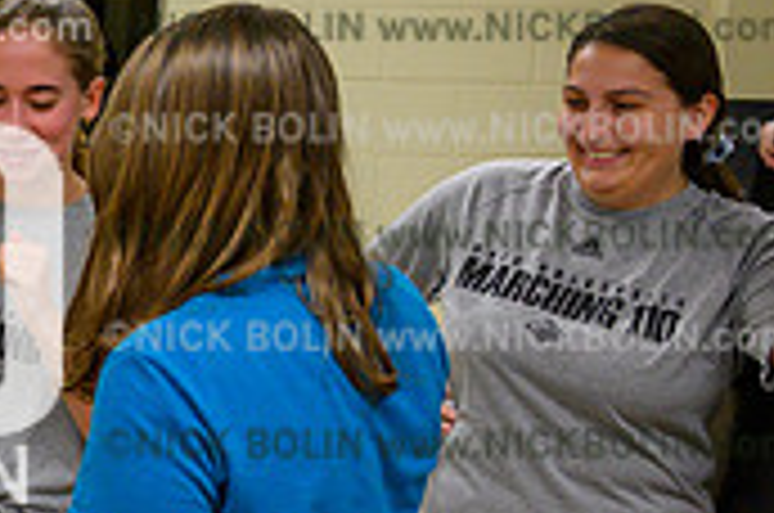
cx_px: -256
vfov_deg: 16.8
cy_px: 338
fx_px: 1738
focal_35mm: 81
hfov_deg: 22.3
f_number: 4.5
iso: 1600
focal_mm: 24
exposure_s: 1/250
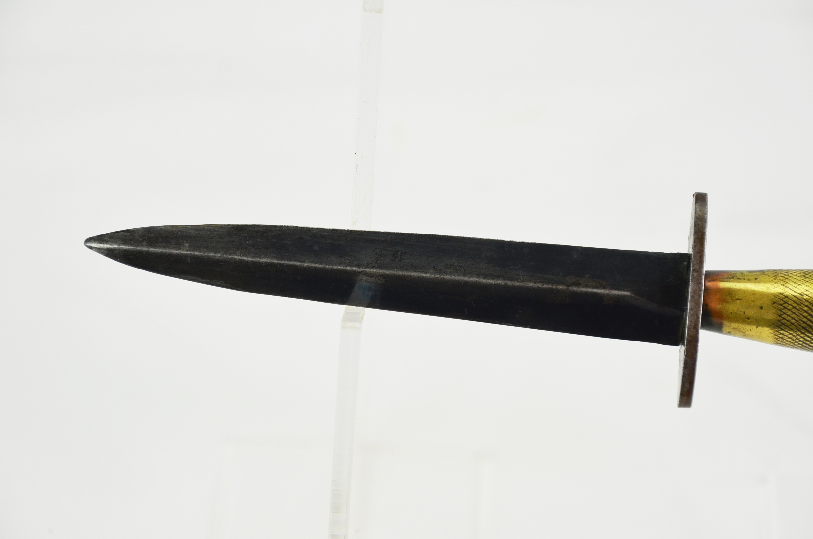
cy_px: 270
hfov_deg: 18.2
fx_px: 2535
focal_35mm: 112
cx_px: 406
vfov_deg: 12.1
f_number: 5.3
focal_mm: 75
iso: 450
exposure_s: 1/250
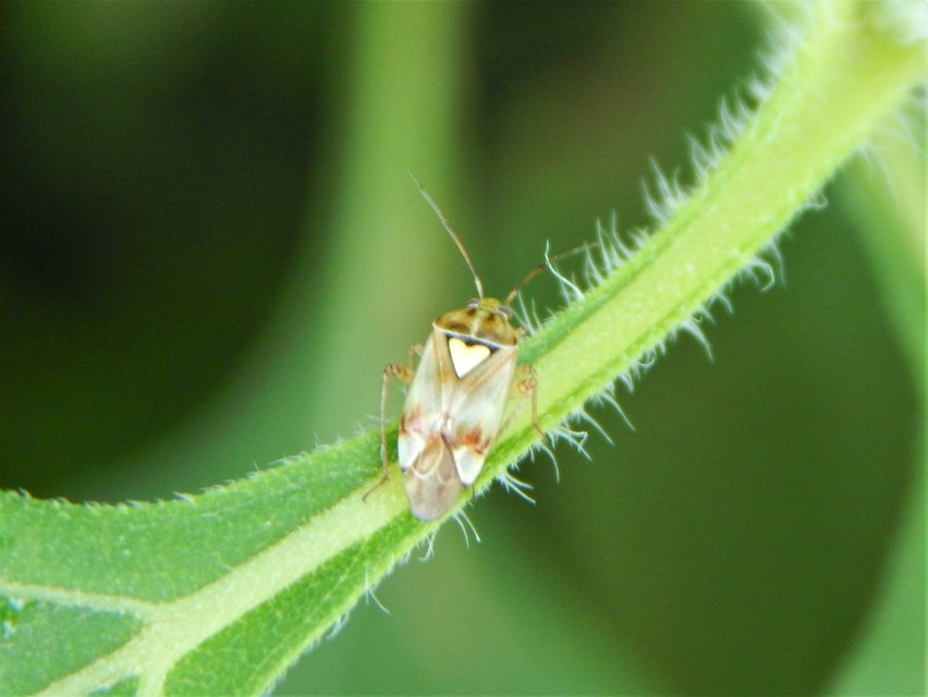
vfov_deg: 8.2
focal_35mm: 182
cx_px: 464
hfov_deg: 10.9
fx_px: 4882
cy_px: 348
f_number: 5.3
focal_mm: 32.8
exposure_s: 1/30
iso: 320
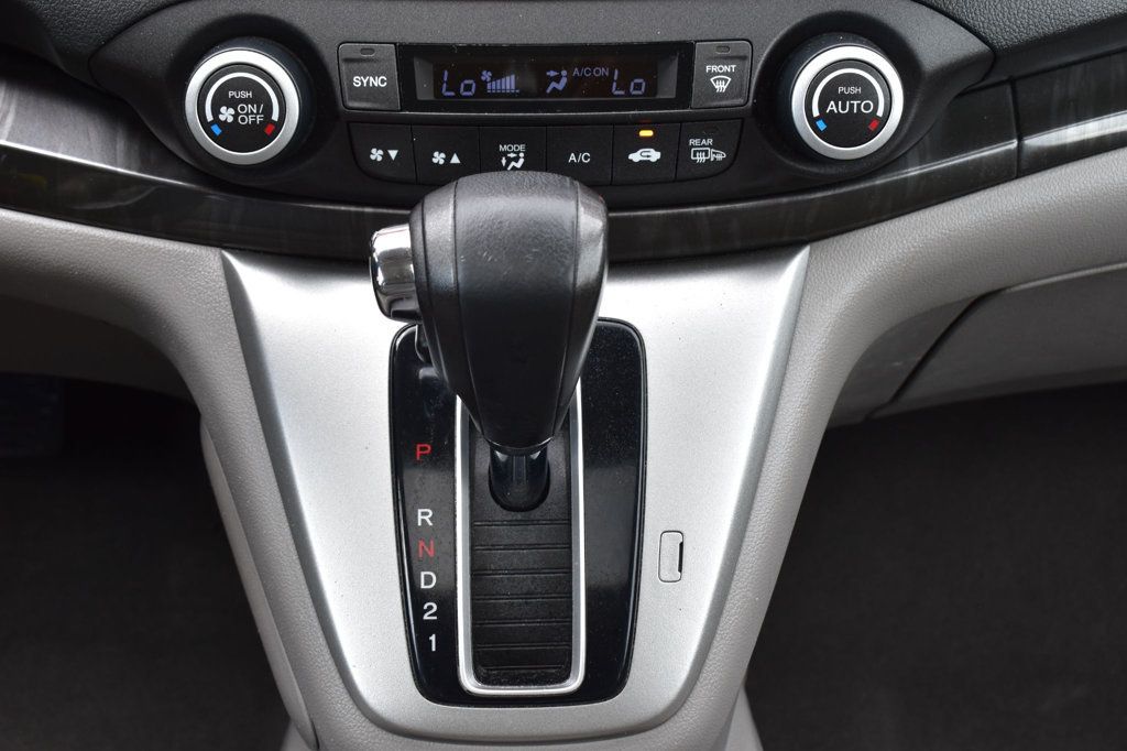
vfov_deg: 26.5
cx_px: 564
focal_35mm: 51
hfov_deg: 38.9
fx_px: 1596
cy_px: 376
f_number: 8
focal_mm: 34
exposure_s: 1/60
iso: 400
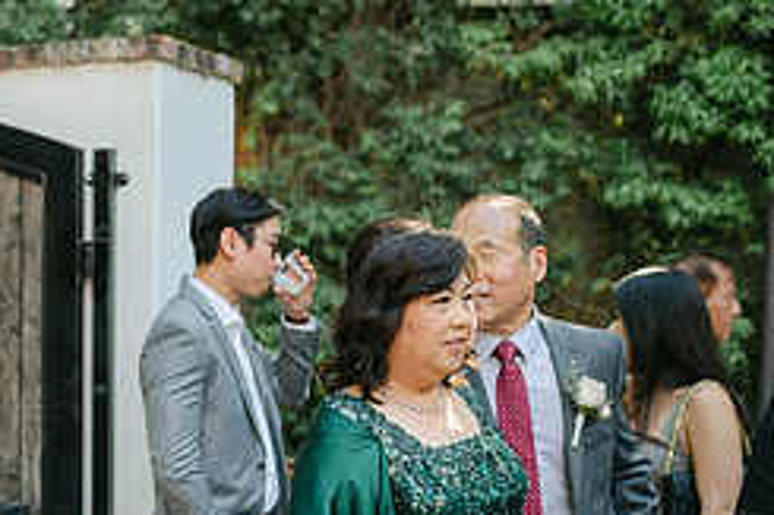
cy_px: 483
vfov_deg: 16.2
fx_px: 1783
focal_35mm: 83
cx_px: -104
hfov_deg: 22.9
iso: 100
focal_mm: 35
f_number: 2
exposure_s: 1/400
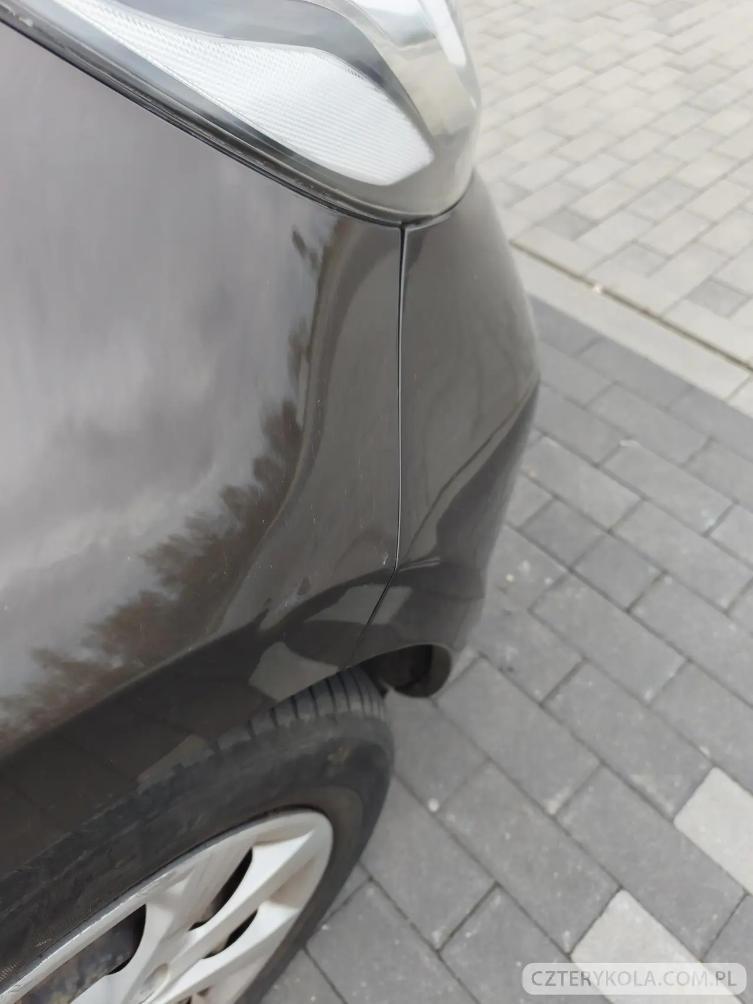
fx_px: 667
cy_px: 502
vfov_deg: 73.9
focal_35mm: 23
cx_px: 376
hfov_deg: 58.9
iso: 50
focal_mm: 6.06
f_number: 1.7
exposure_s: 1/173
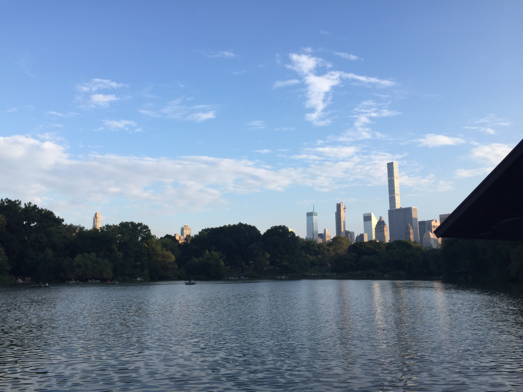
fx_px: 438
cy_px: 196
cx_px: 262
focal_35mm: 29
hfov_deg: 61.7
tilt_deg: +10.3
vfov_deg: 48.2
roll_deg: -0.5
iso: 32
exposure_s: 1/719
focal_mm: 4.15
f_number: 2.2
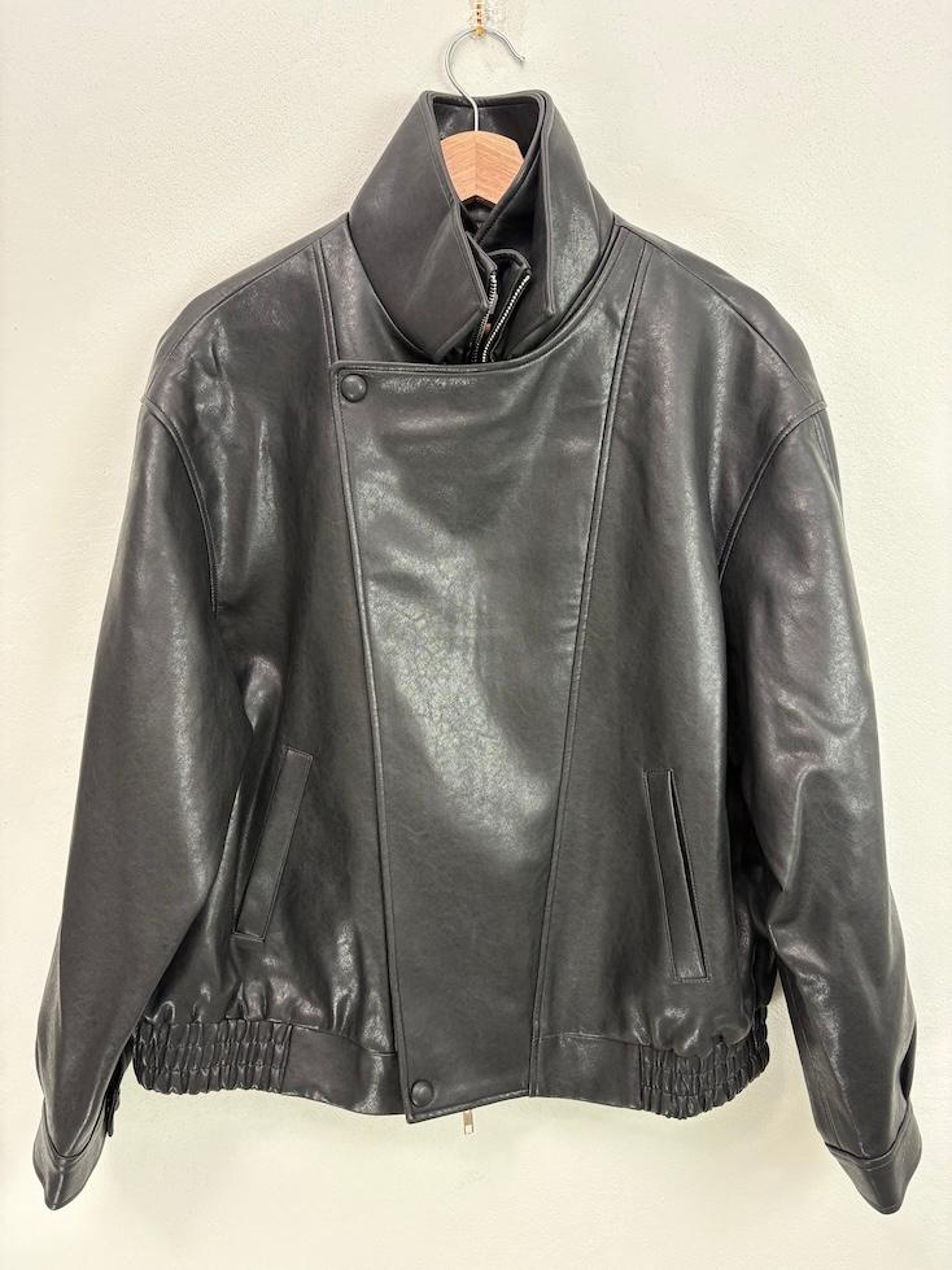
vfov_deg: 67.3
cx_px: 476
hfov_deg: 53.1
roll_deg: +0.3
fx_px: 954
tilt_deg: -5.5
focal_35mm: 26
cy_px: 635
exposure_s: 1/50
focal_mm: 5.96
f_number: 1.6
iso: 80
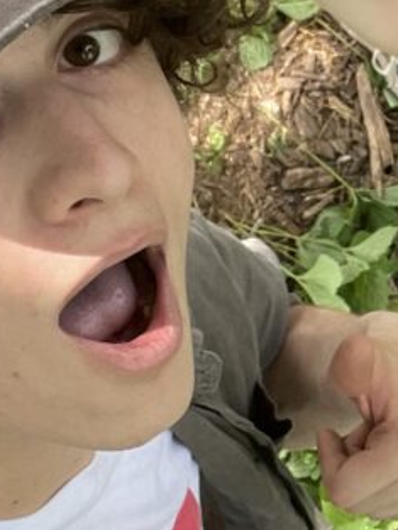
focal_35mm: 98
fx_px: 1501
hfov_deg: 14.4
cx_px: 523
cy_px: 215
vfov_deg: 20.0
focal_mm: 2.71
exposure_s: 1/121
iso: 64
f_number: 2.2
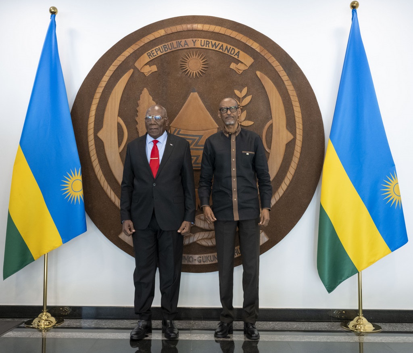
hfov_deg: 51.3
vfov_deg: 44.7
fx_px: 430
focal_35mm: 34
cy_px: 178
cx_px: 193
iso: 2000
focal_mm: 27.5
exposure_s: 1/200
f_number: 3.2
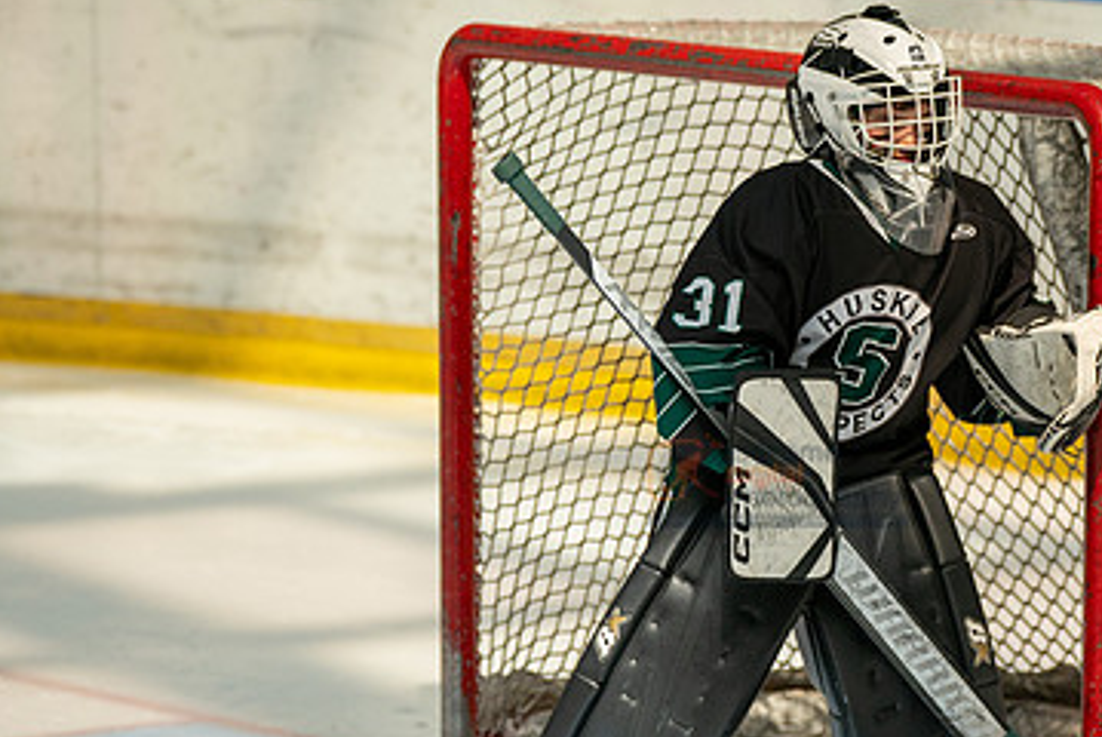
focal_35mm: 318
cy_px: 481
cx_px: 780
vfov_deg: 4.3
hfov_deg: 6.5
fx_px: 9742
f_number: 3.5
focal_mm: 197
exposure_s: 1/5000
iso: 1600
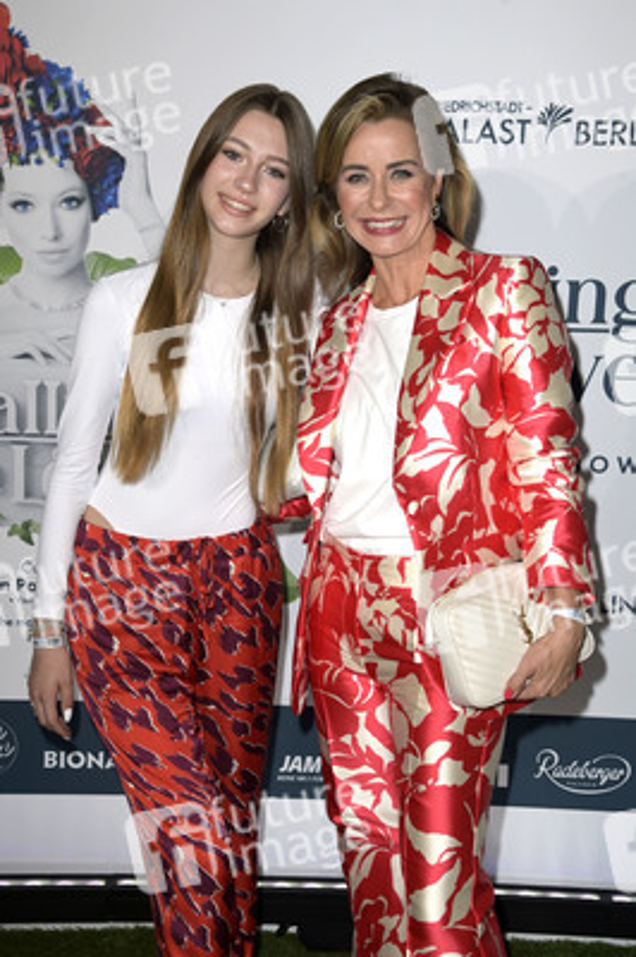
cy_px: 478
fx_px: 1646
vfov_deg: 32.4
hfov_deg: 21.9
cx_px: 318
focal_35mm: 62
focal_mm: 62
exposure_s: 1/250
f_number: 6.3
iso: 640
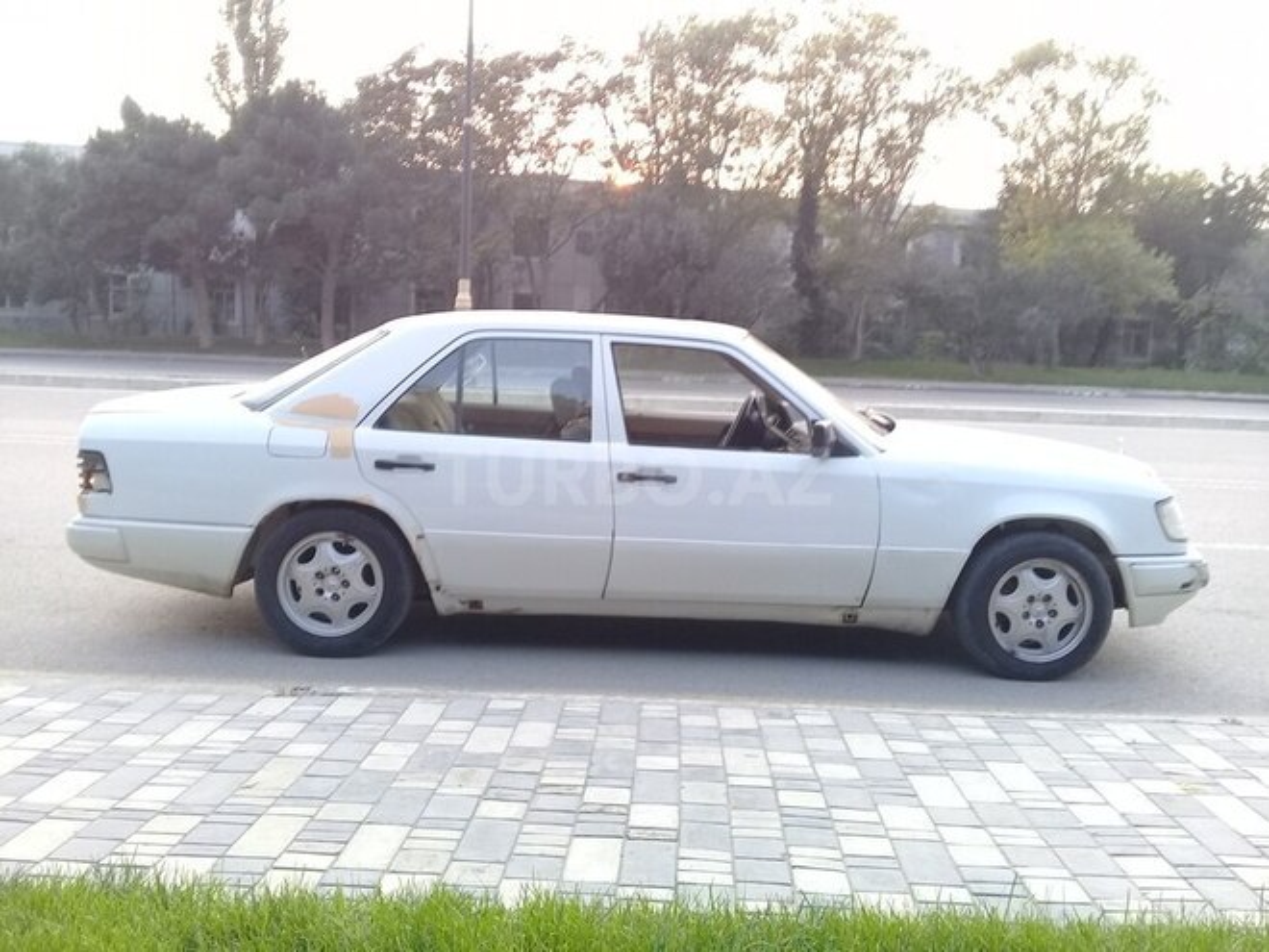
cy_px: 476
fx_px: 1136
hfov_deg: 58.4
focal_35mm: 31
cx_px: 634
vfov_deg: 45.4
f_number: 2.2
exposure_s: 1/50
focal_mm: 3.3
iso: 50
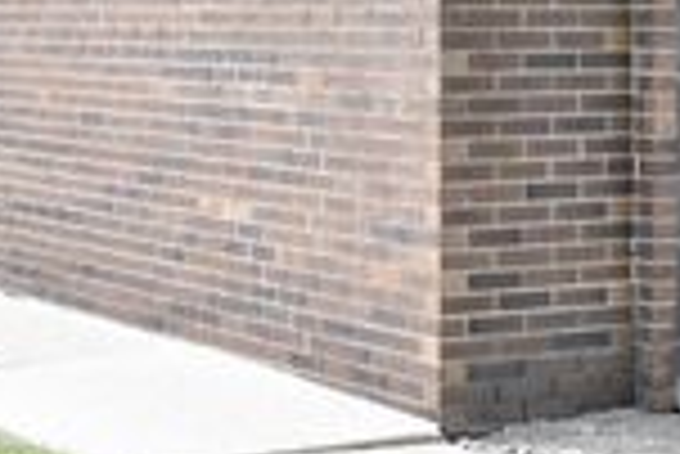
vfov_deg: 11.3
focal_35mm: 119
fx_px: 2250
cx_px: 302
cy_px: -133
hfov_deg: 17.2
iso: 800
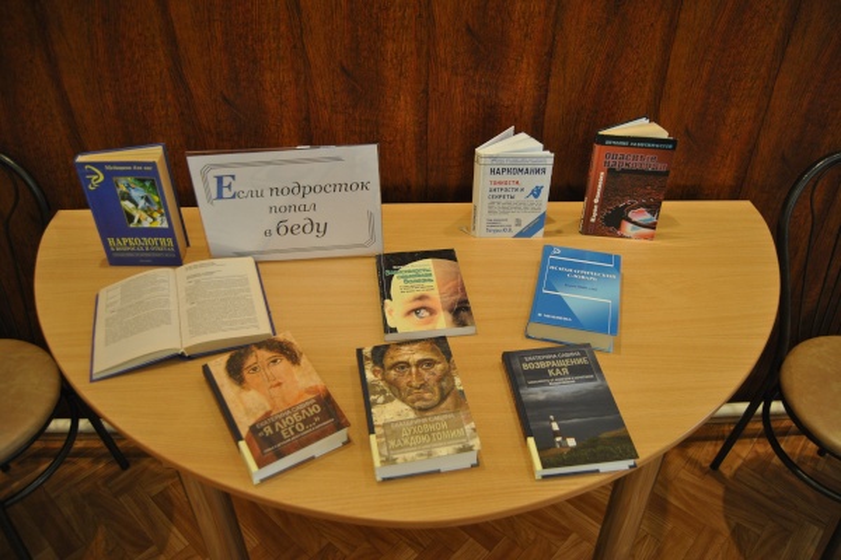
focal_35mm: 27
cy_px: 280
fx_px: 631
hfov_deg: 67.4
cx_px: 420
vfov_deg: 47.9
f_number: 3.5
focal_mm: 18
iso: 360
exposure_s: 1/30
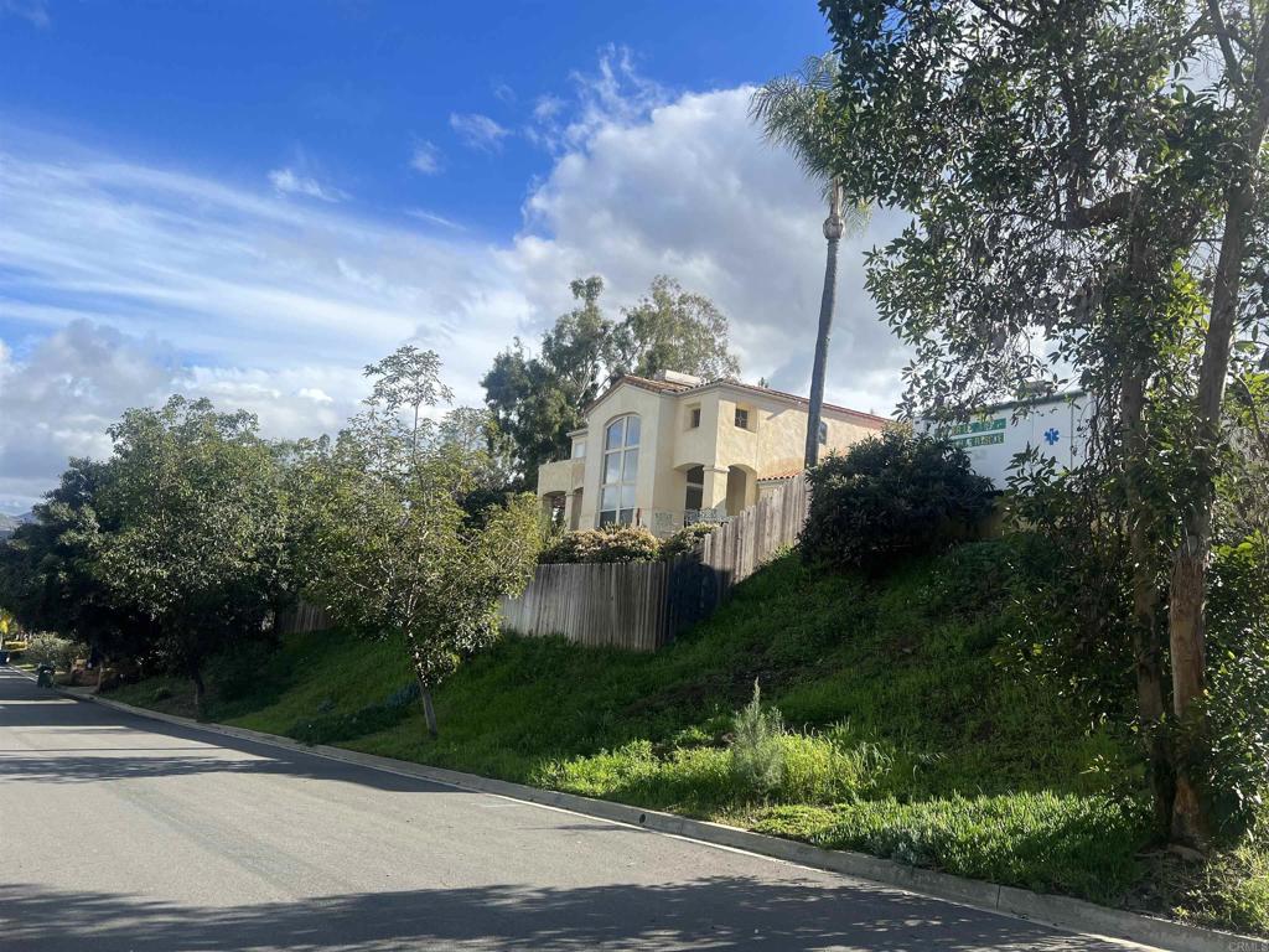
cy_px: 476
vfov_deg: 53.1
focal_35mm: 26
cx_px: 634
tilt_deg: +8.5
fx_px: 953
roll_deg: -3.7
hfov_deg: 67.3
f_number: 1.5
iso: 50
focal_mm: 5.7
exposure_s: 1/3571
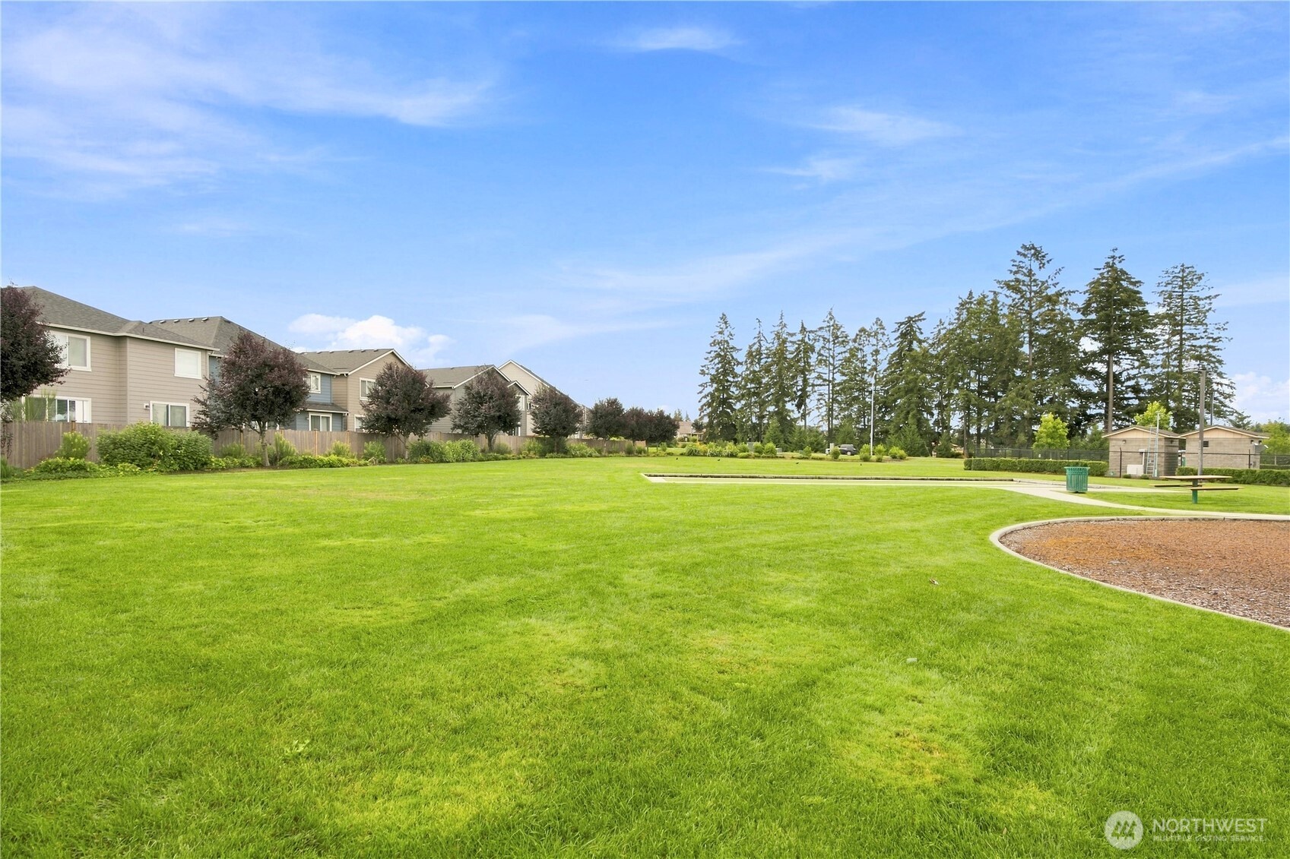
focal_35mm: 17
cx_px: 645
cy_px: 430
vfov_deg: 70.4
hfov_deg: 93.3
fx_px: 609
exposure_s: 1/80
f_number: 9
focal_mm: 17
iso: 400
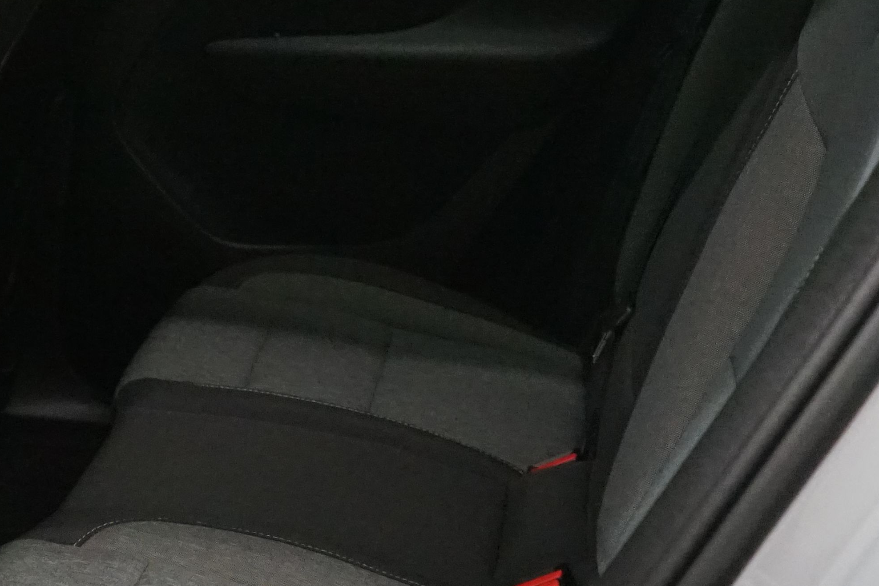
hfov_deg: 23.7
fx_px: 2076
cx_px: 240
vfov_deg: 16.1
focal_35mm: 85
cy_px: 237
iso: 6400
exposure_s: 1/125
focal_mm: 28
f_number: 3.5
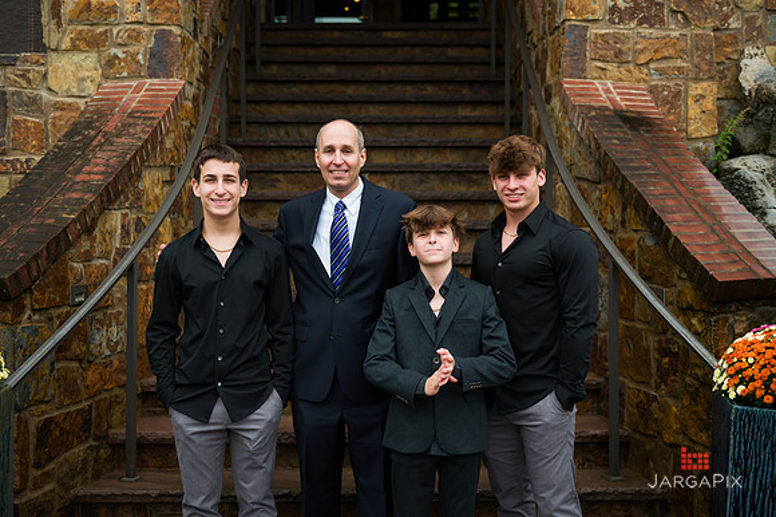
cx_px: 389
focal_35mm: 46
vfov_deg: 29.2
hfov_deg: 42.8
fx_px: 991
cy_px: 249
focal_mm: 44
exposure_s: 1/500
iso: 320
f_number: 4
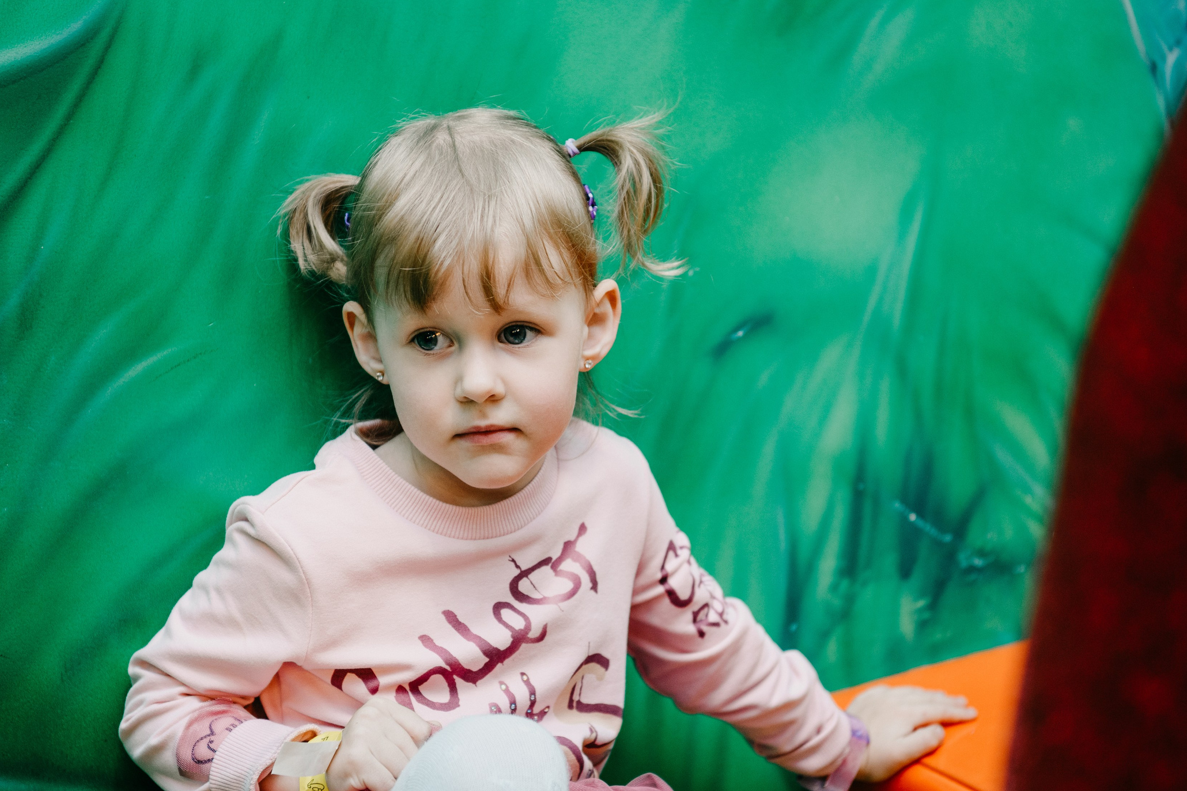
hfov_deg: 23.4
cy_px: 419
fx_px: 2868
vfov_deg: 15.7
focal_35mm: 87
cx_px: 516
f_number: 3.5
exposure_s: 1/160
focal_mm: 70
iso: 400
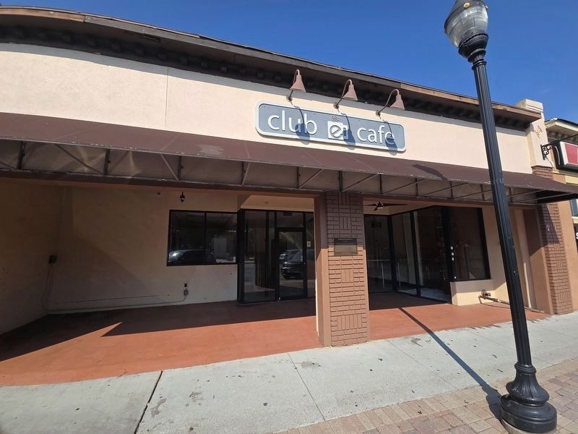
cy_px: 217
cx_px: 289
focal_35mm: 13
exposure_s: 1/2066
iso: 50
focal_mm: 2.2
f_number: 2.2
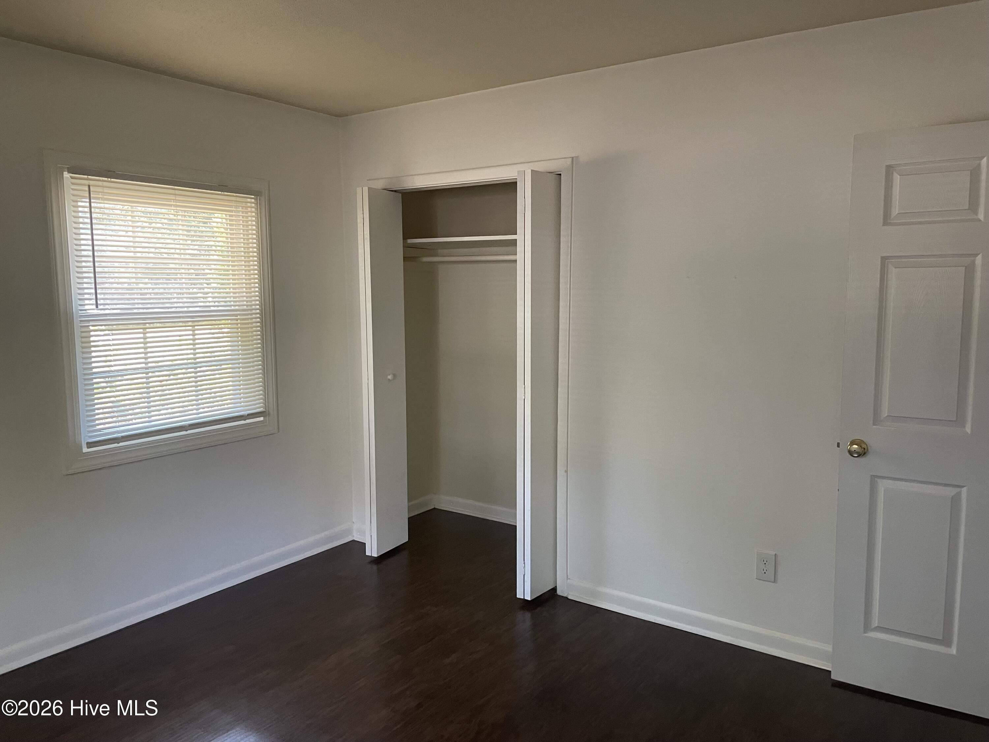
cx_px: 494
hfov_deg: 67.3
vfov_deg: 53.1
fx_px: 743
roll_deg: -0.1
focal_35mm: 26
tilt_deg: -5.8
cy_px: 371
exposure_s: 1/60
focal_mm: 4.2
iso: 320
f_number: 1.6
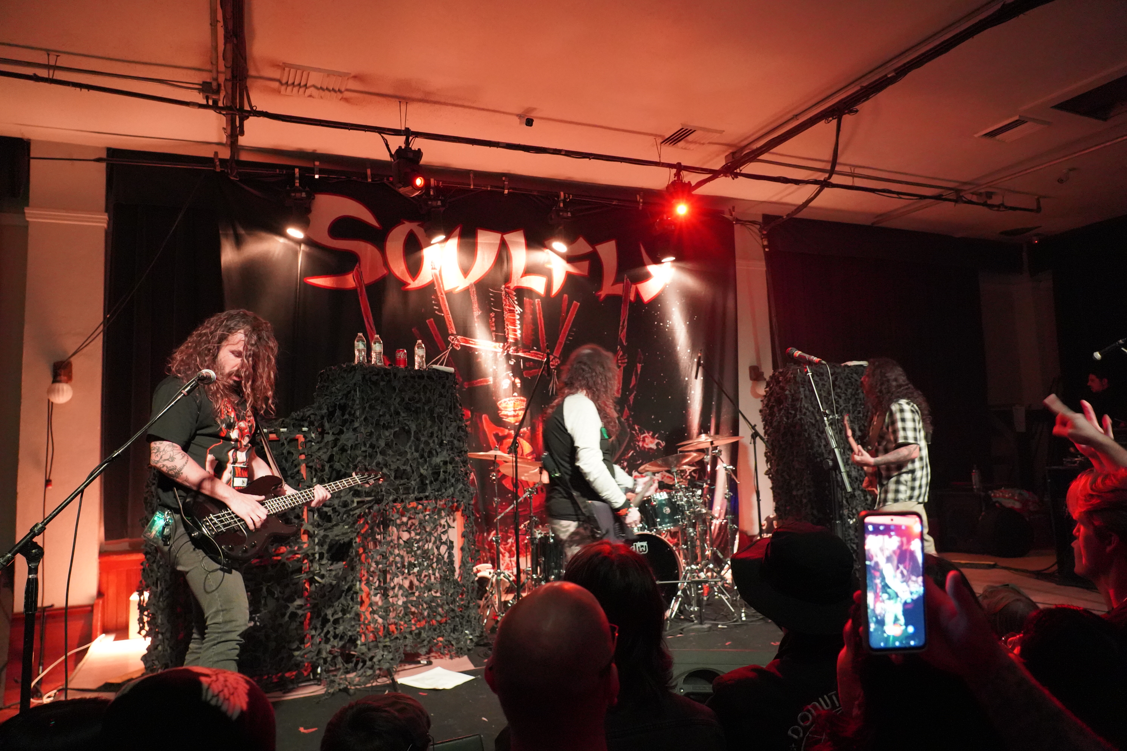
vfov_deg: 53.1
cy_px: 376
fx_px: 751
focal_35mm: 24
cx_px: 564
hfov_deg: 73.7
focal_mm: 24
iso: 12800
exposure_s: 1/30
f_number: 4
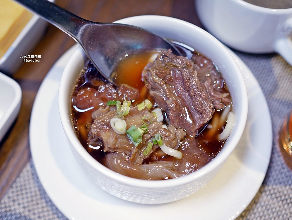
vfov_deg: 29.1
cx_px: 146
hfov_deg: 38.2
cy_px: 110
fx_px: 422
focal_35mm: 50
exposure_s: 1/80
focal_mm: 25
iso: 200
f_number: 1.8
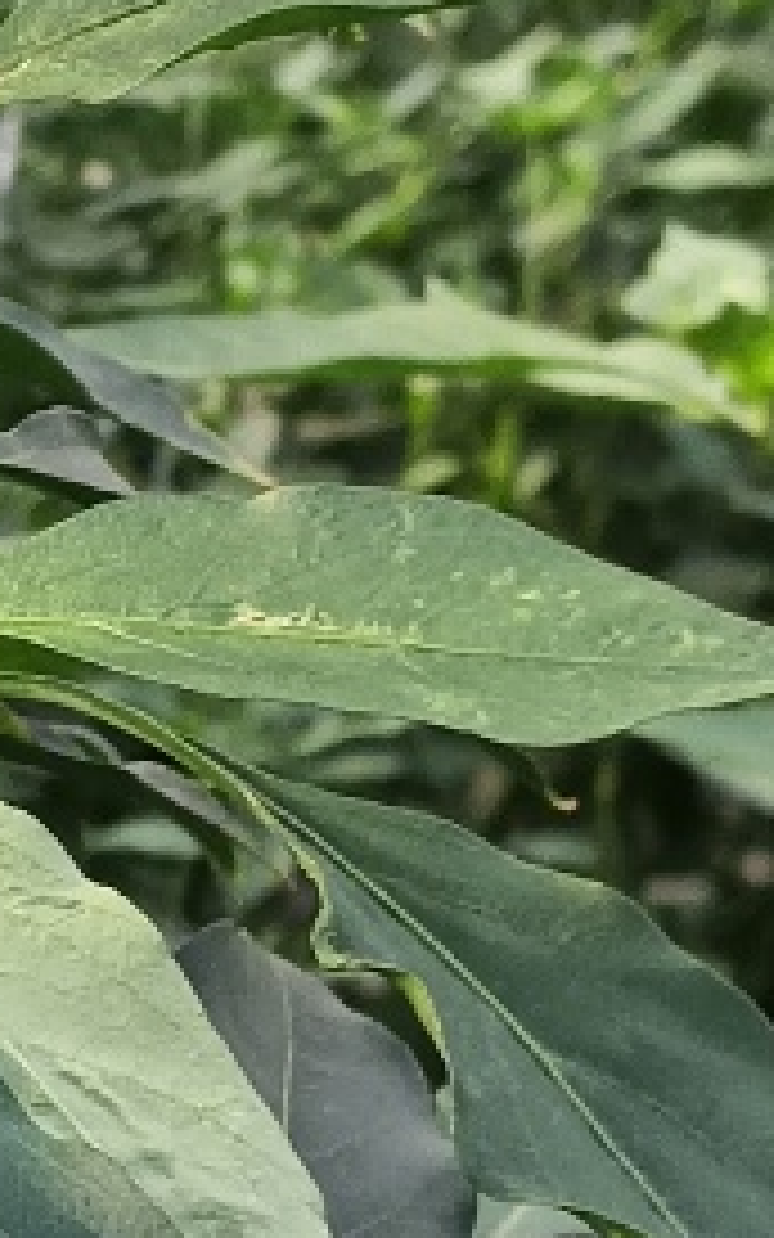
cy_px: 867
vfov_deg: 14.5
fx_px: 4858
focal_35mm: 144
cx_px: -356
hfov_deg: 8.9
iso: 50
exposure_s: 1/231
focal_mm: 3.61
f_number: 1.8
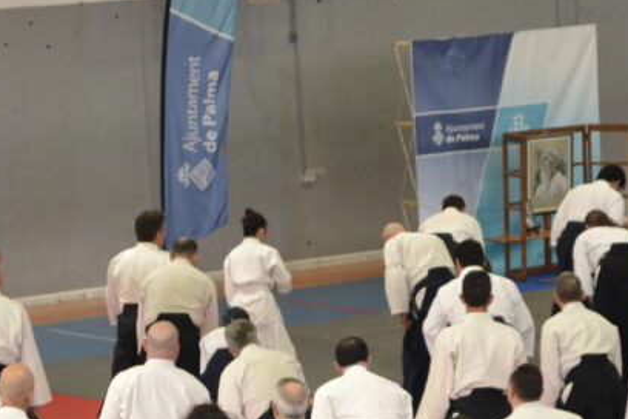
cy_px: 483
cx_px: 379
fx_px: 3615
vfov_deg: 6.6
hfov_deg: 9.9
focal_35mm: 207
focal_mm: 55
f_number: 5.6
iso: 1400
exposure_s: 1/60
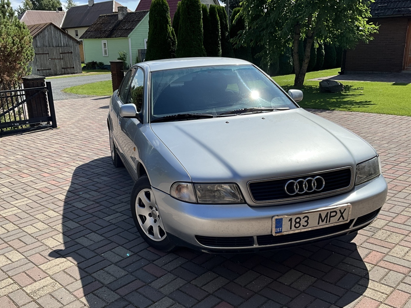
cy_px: 173
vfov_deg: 41.7
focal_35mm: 34
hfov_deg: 53.9
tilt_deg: -17.8
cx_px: 191
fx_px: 404
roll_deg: +1.5
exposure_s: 1/1730
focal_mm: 3
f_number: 1.8
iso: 25
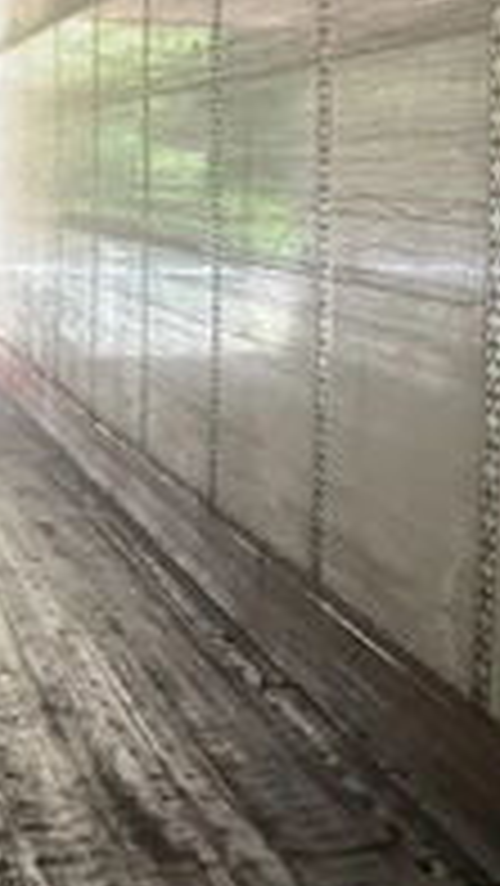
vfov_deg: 32.6
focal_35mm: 64
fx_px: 1507
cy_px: 297
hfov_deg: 17.1
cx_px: 739
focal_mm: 3
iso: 320
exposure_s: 1/54
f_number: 1.8
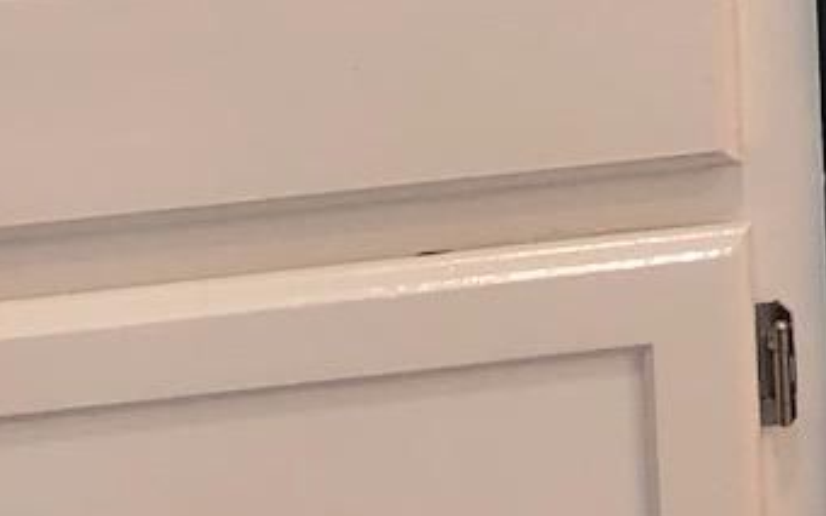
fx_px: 4006
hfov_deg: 11.4
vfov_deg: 6.6
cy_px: -1131
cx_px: 1100
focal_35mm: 178
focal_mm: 4
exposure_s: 1/22
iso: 20
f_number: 1.8
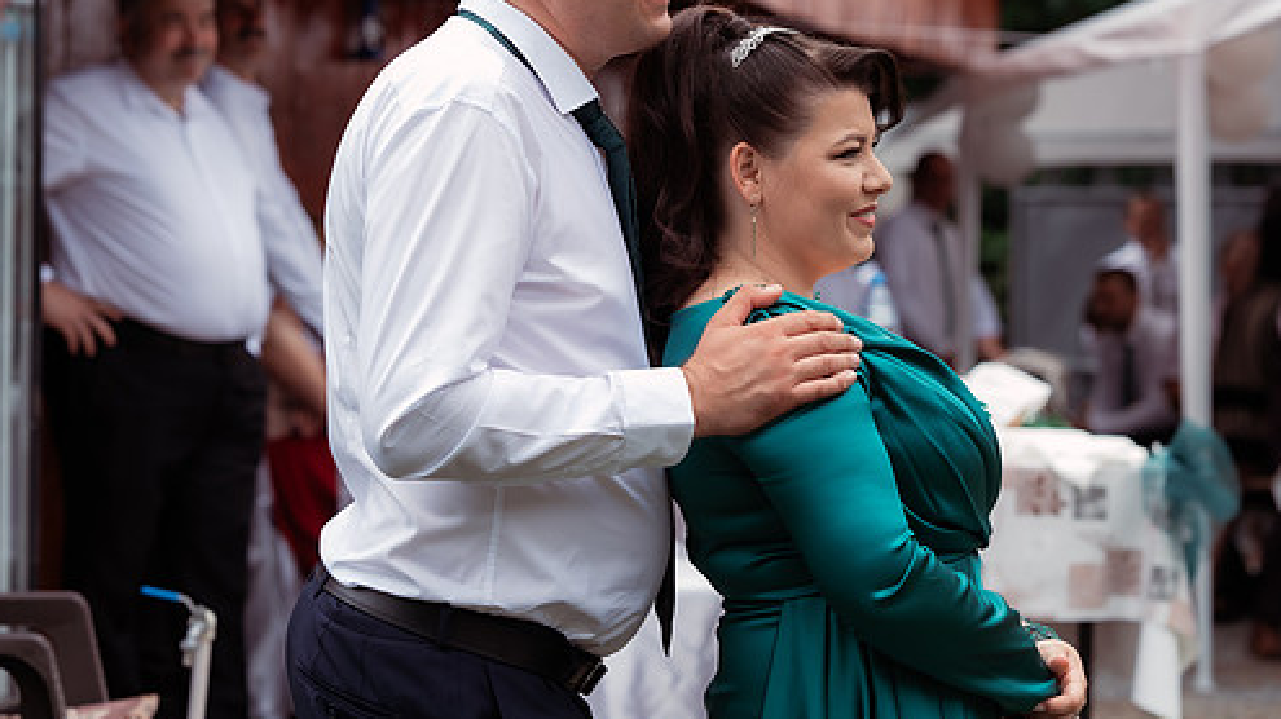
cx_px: 749
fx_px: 3803
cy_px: 284
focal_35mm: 112
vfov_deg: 10.8
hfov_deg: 19.1
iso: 250
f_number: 4
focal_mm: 85
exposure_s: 1/1000
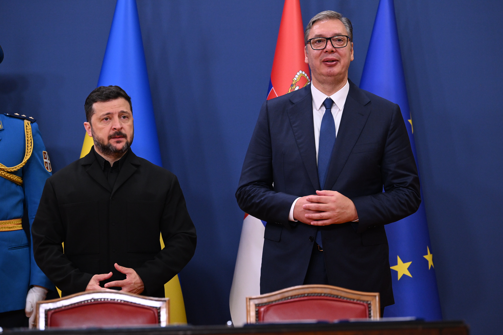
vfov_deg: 10.2
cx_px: 252
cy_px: 168
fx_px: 1886
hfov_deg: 15.2
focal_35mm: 135
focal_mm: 135
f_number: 4
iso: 3200
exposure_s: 1/400
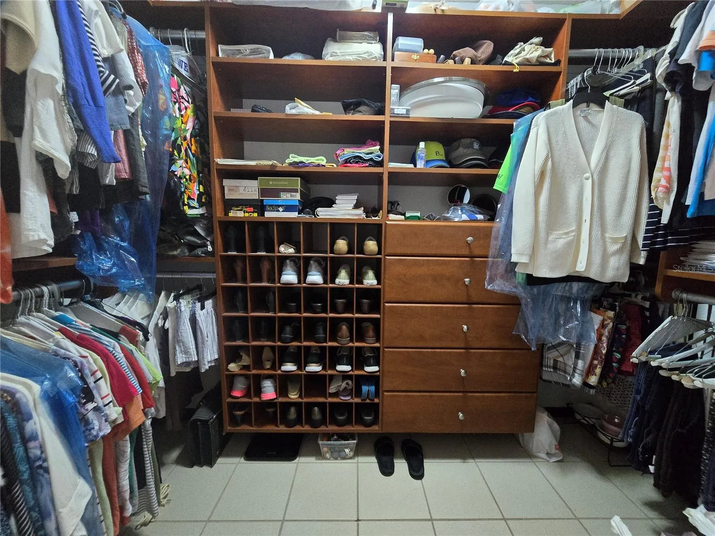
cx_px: 358
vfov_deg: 89.9
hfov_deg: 106.2
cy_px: 268
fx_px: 269
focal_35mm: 13
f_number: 2.2
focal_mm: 2.2
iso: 1250
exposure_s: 1/24
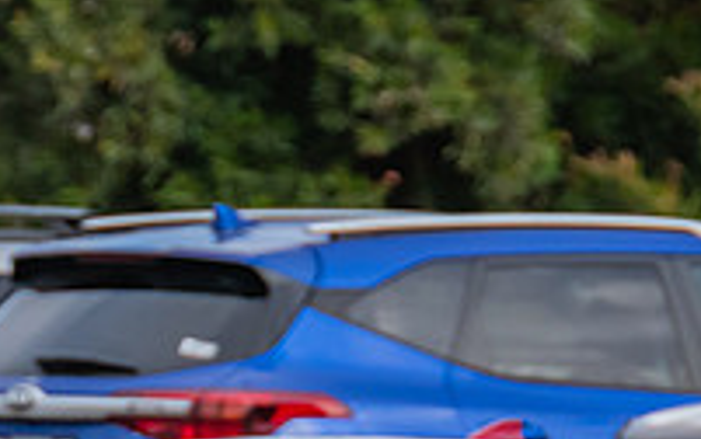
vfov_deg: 0.6
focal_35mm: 2230
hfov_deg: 0.9
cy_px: 623
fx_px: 42639
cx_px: -427
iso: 800
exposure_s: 1/1000
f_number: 6.3
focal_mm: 420
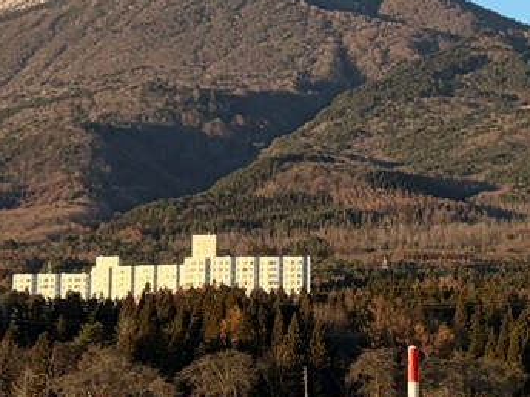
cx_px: 365
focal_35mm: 155
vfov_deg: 9.2
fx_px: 2373
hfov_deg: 12.7
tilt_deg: +18.2
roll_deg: +0.8
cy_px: -271
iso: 50
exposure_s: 1/1420
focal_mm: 5.96
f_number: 1.6
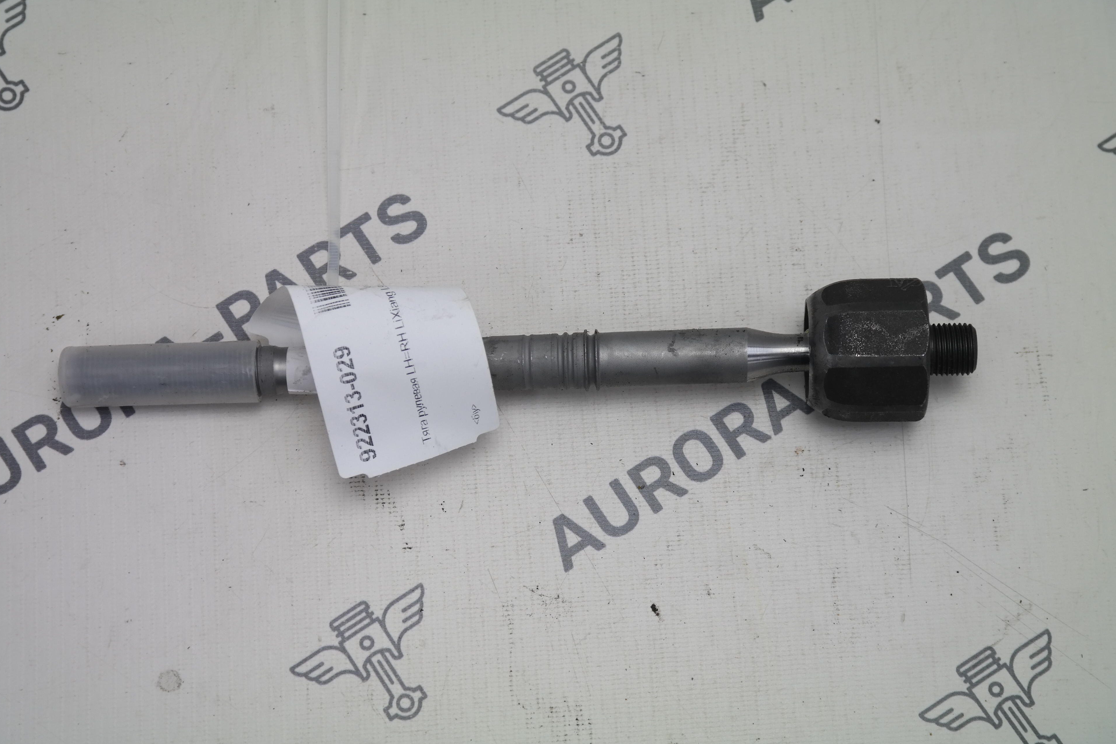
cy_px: 374
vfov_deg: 16.1
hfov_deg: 23.9
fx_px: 2635
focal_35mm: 85
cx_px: 557
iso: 200
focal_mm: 55
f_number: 5.6
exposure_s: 1/80
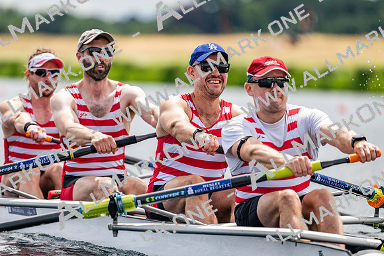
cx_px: 192
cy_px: 128
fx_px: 4267
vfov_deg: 3.4
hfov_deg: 5.2
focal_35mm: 400
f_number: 4.5
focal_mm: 400
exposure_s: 1/2500
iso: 320
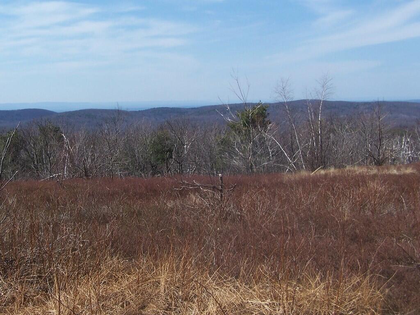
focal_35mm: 38
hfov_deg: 49.0
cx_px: 210
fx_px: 461
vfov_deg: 37.7
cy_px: 158
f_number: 4
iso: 80
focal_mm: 6.3
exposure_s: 1/1000
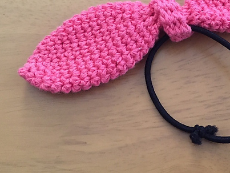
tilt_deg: -72.1
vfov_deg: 31.4
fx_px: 306
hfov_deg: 40.2
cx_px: 170
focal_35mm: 46
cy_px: 64
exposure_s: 1/15
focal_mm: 4.15
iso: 320
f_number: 2.2
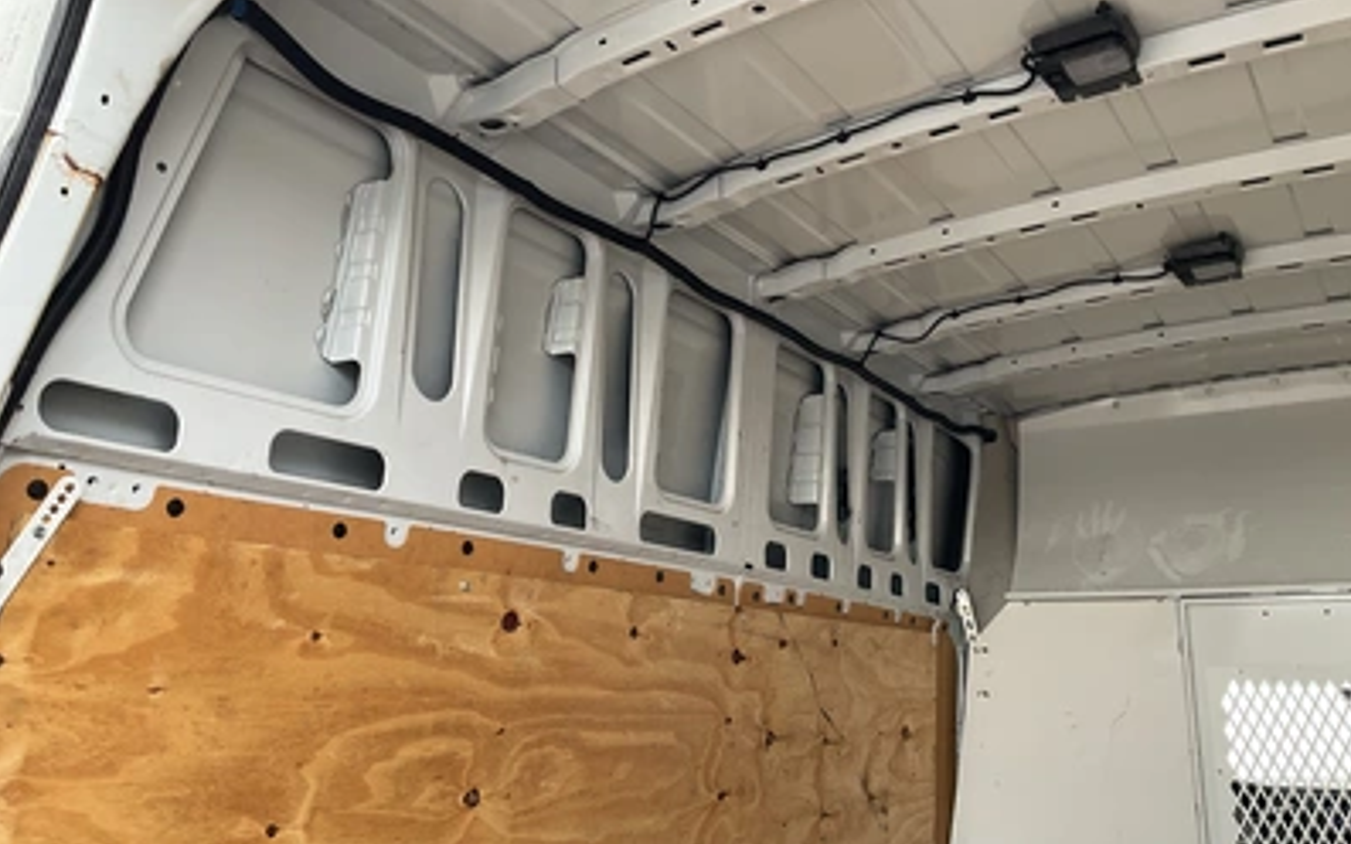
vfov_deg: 40.6
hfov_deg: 61.2
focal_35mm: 31
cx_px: 677
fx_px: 1141
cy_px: 395
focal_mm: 3
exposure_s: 1/122
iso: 50
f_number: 1.8
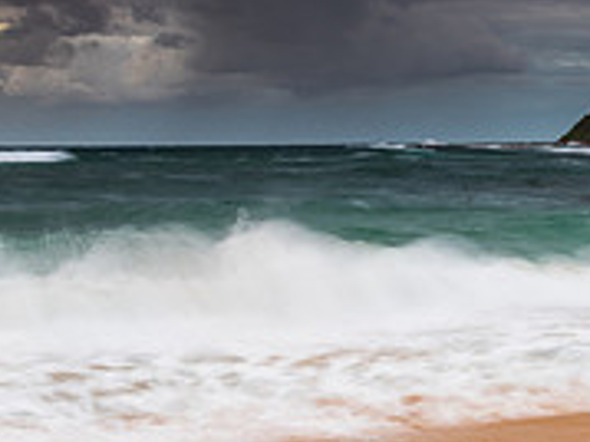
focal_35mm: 88
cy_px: 233
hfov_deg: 21.9
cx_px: 508
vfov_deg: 16.8
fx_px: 1499
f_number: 9
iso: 100
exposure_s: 1
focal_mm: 28
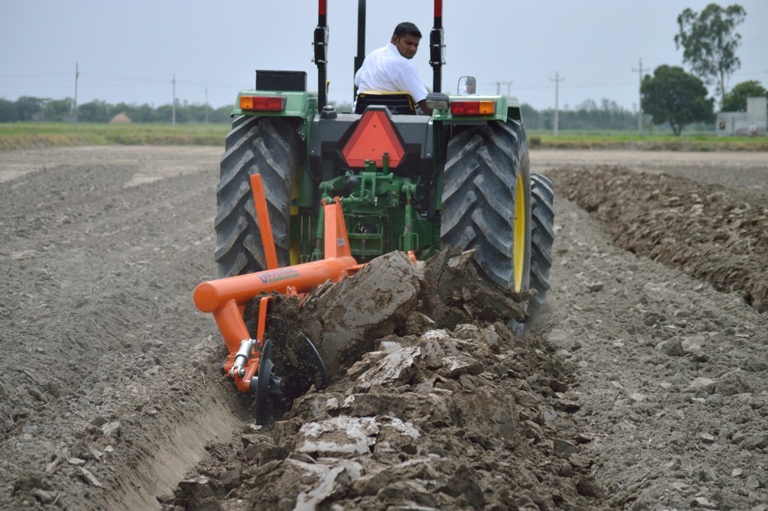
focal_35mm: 112
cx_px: 384
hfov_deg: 18.2
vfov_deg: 12.2
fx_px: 2398
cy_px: 256
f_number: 4.5
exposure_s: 1/4000
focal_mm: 75
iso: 400
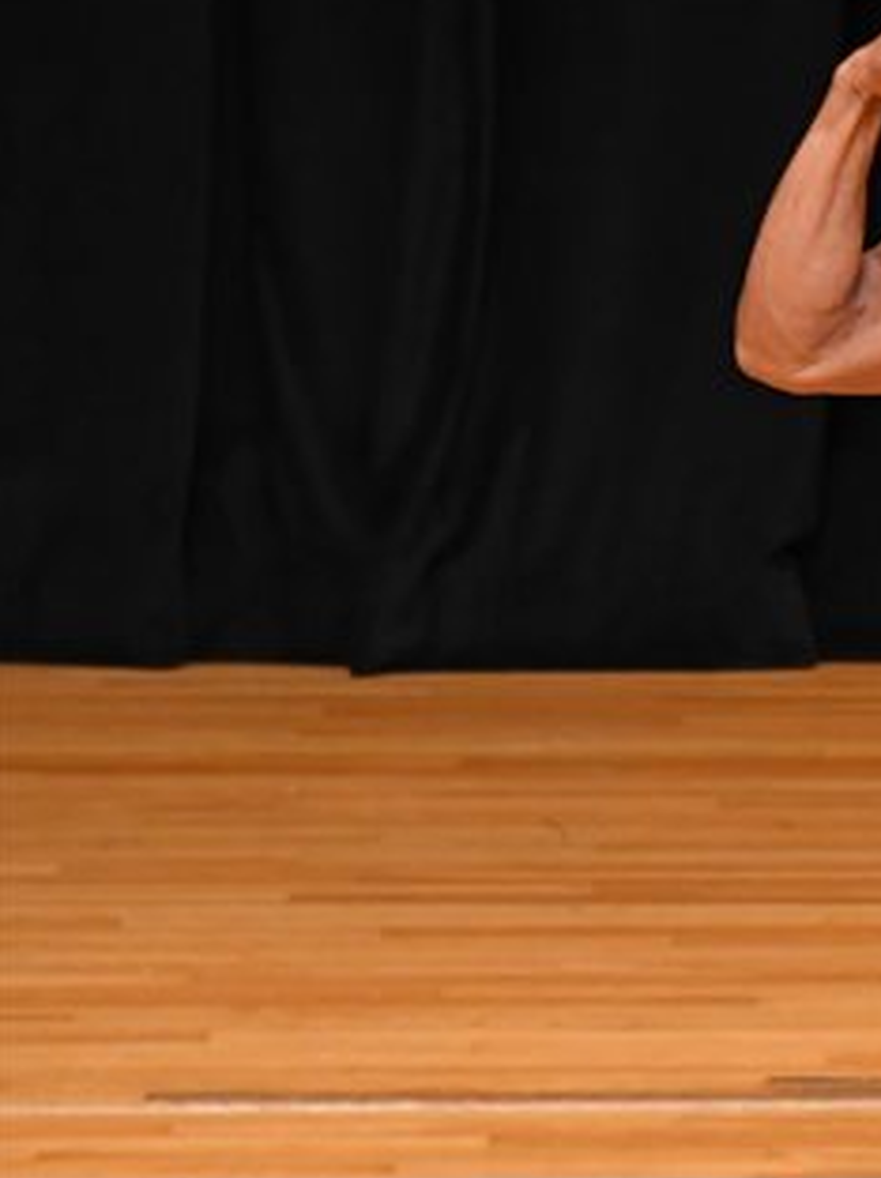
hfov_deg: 1.8
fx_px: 27951
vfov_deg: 2.4
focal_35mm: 822
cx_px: 1448
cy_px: 493
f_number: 5.6
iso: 3200
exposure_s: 1/400
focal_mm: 230
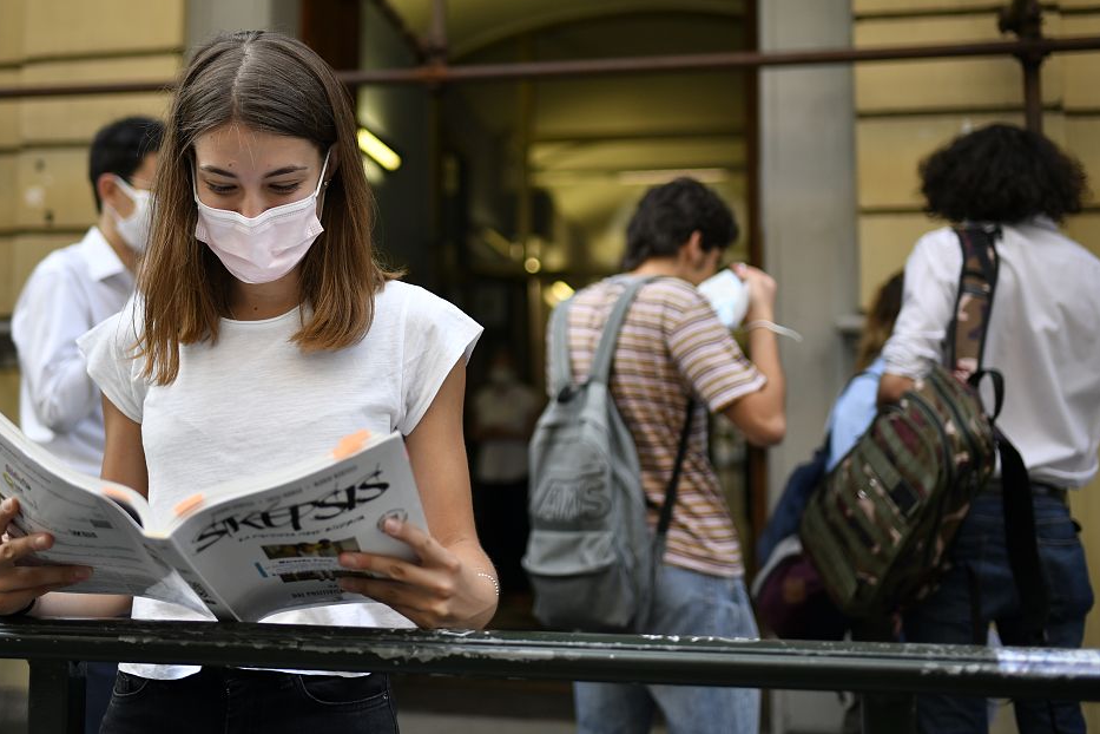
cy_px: 283
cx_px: 456
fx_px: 1375
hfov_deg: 43.4
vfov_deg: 29.8
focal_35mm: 45
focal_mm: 35
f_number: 1.8
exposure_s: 1/1250
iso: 200
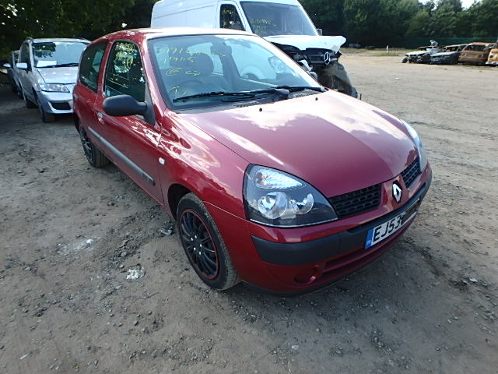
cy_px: 187
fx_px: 302
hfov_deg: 79.0
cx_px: 249
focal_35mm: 21
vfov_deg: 63.4
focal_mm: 3.7
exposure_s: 1/200
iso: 125
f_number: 3.5
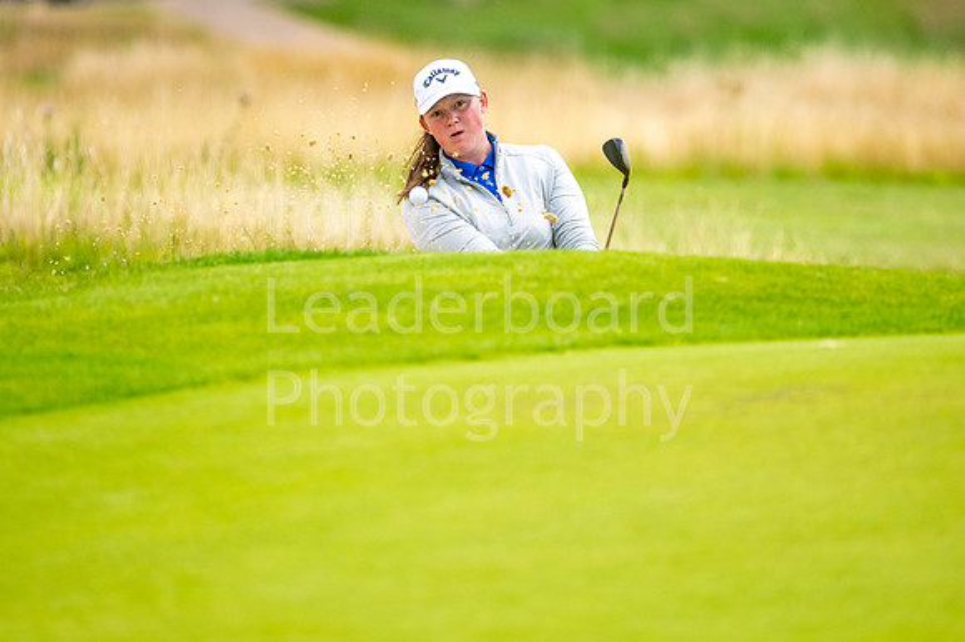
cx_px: 489
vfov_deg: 2.7
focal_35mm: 504
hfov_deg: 4.1
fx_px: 13498
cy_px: 283
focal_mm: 300
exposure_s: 1/2000
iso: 320
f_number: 4.5
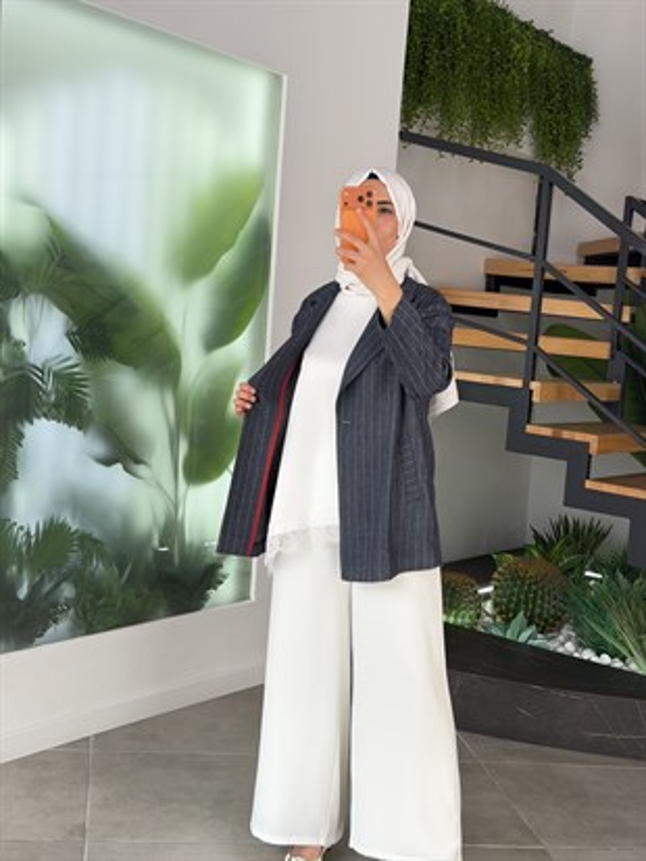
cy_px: 430
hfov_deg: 30.3
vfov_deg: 39.6
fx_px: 1194
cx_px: 323
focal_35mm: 48
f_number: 1.78
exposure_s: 1/425
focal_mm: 6.76
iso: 64
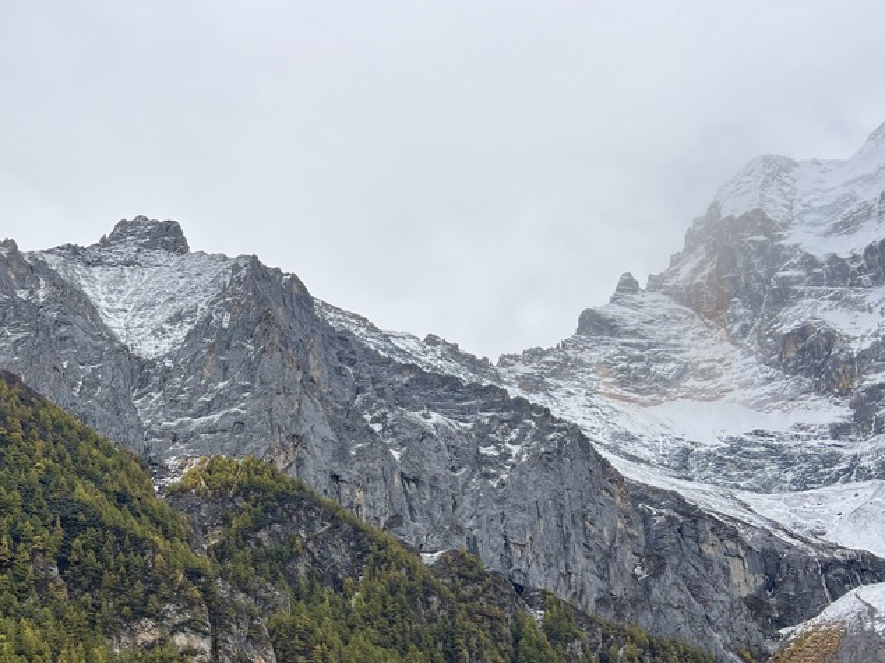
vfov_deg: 33.4
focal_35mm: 42
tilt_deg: +12.1
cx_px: 188
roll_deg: -0.7
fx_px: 1073
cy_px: 521
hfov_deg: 42.9
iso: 50
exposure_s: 1/4115
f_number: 1.5
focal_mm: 5.7
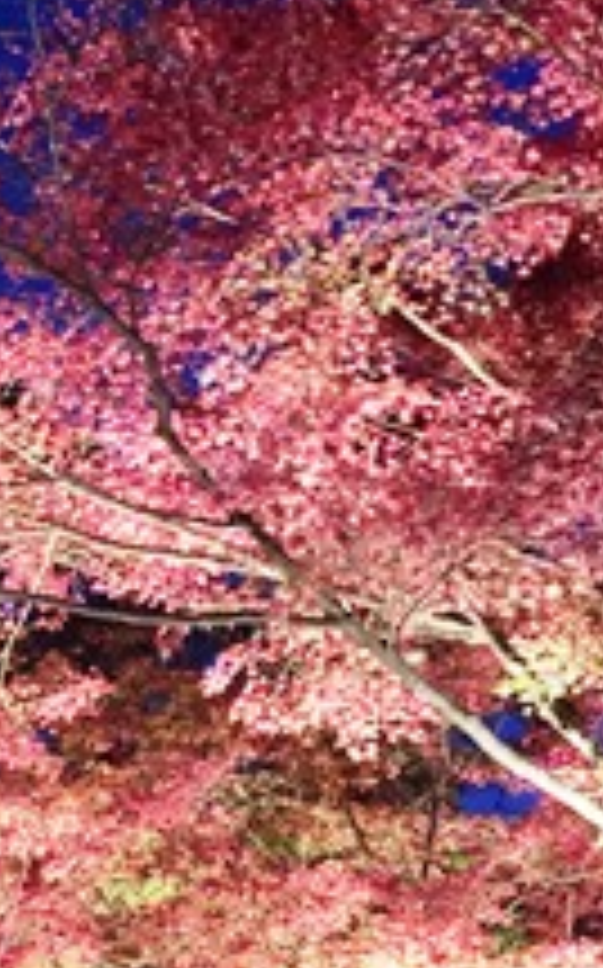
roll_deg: +1.6
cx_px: 72
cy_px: 477
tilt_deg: +29.5
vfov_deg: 32.0
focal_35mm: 64
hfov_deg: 19.9
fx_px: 1686
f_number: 2.2
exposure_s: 1/15
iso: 500
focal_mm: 4.15
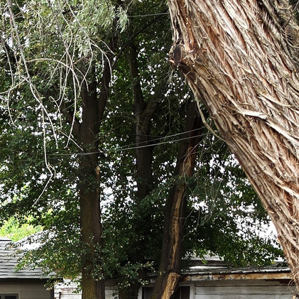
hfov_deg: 17.1
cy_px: 358
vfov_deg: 16.8
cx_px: -5
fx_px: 967
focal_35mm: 99
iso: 10
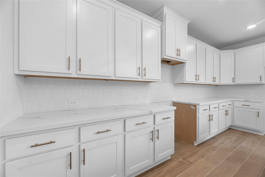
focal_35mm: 14
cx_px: 132
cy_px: 88
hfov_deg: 104.2
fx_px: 103
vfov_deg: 81.3
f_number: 9
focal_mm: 14
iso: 250
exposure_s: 1/40
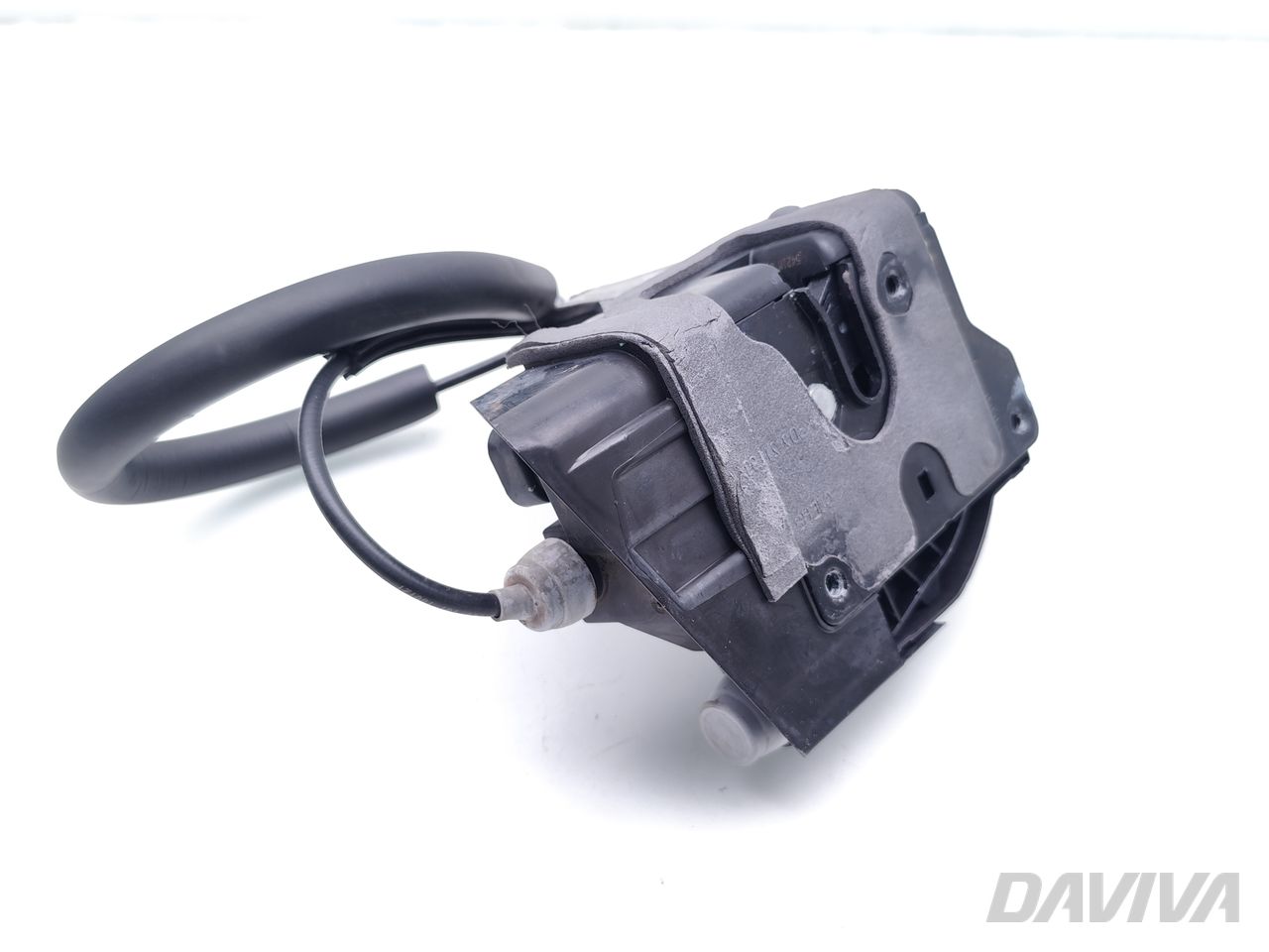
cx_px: 634
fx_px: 1100
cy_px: 476
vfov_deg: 46.8
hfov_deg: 60.0
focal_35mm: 30
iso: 125
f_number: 1.65
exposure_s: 1/100
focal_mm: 6.19
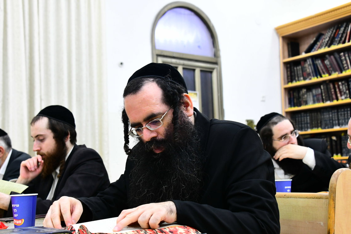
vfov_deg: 25.9
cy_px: 144
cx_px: 156
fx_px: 507
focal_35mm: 52
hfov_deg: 38.1
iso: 1600
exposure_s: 1/125
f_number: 5.6
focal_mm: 42
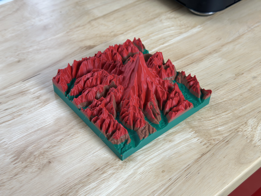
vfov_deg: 30.3
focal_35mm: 48
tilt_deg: -46.3
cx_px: 130
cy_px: 98
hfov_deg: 39.7
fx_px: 362
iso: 125
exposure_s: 1/60
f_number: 1.78
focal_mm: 6.86
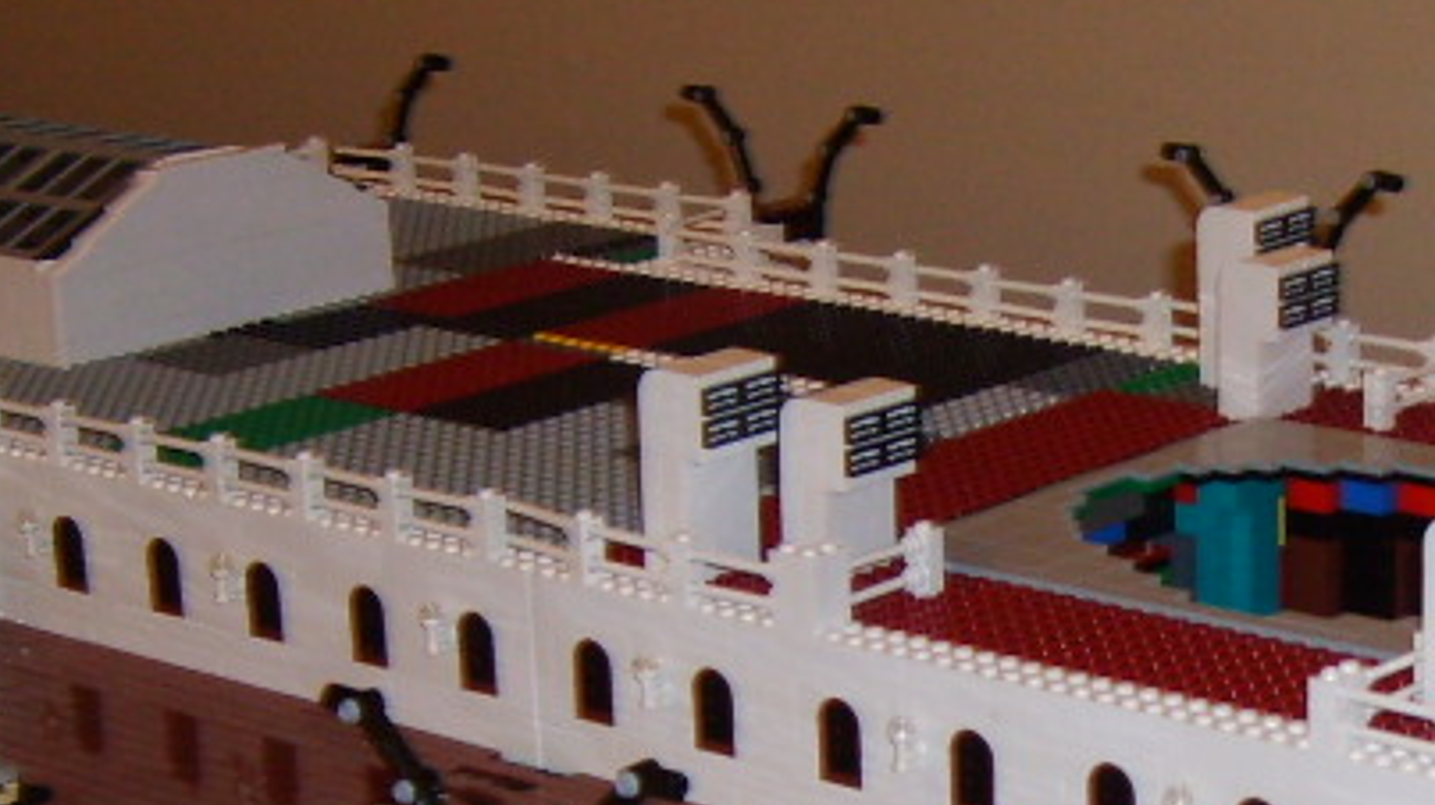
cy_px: 773
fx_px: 3688
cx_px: 1435
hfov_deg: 21.3
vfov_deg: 12.3
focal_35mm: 97
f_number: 2.8
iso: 100
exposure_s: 1/45
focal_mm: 5.8
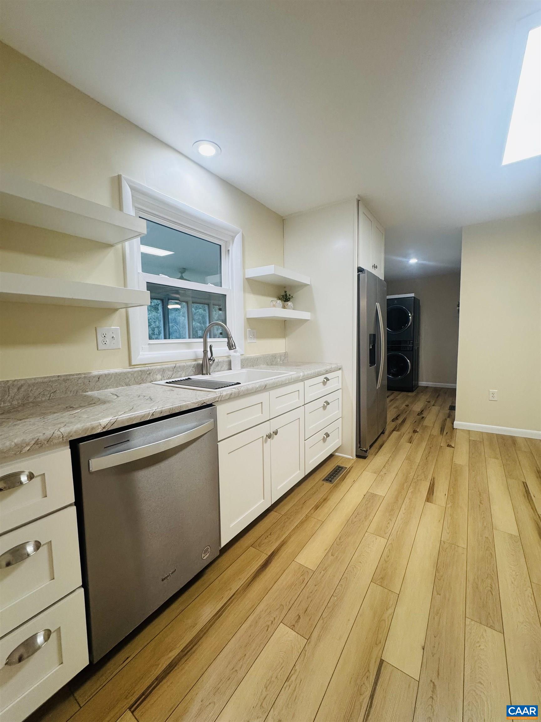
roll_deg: +1.3
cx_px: 270
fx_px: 292
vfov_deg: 102.1
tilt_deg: -5.2
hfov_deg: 85.7
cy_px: 361
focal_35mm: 14
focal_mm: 2.22
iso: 200
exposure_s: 1/120
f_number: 2.2
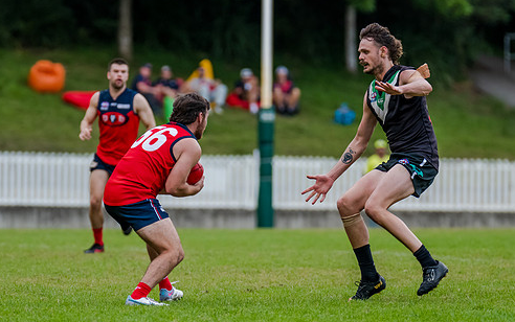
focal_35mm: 479
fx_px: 6726
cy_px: 145
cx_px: 204
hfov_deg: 4.4
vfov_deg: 2.7
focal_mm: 290
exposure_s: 1/1600
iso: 900
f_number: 4
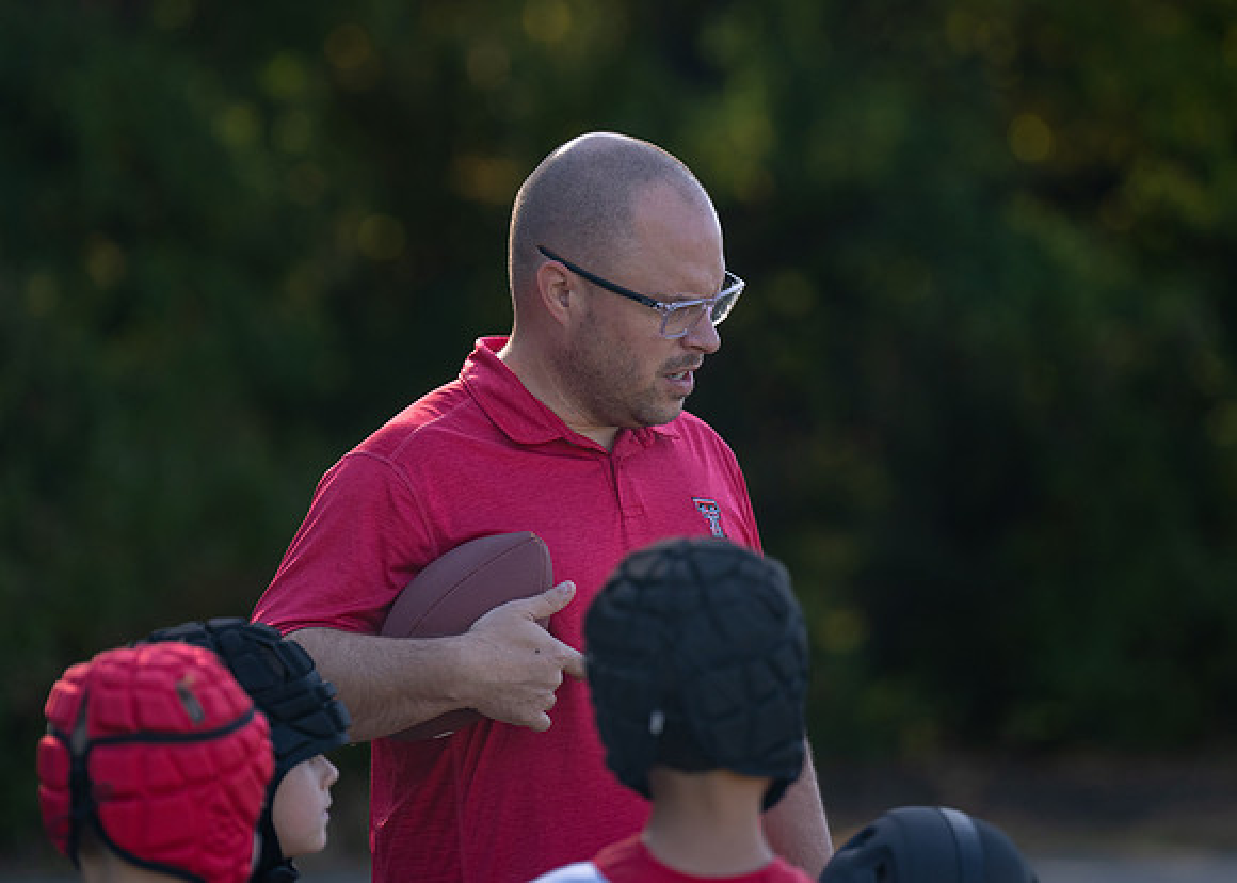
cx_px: 596
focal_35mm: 209
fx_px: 7347
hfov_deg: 9.6
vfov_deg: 6.9
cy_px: 319
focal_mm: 155
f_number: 2.8
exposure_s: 1/1000
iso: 200
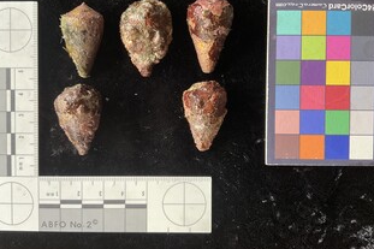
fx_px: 353
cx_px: 183
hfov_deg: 55.8
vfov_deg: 38.8
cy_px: 106
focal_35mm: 34
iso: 160
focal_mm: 3
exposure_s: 1/60
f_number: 1.8
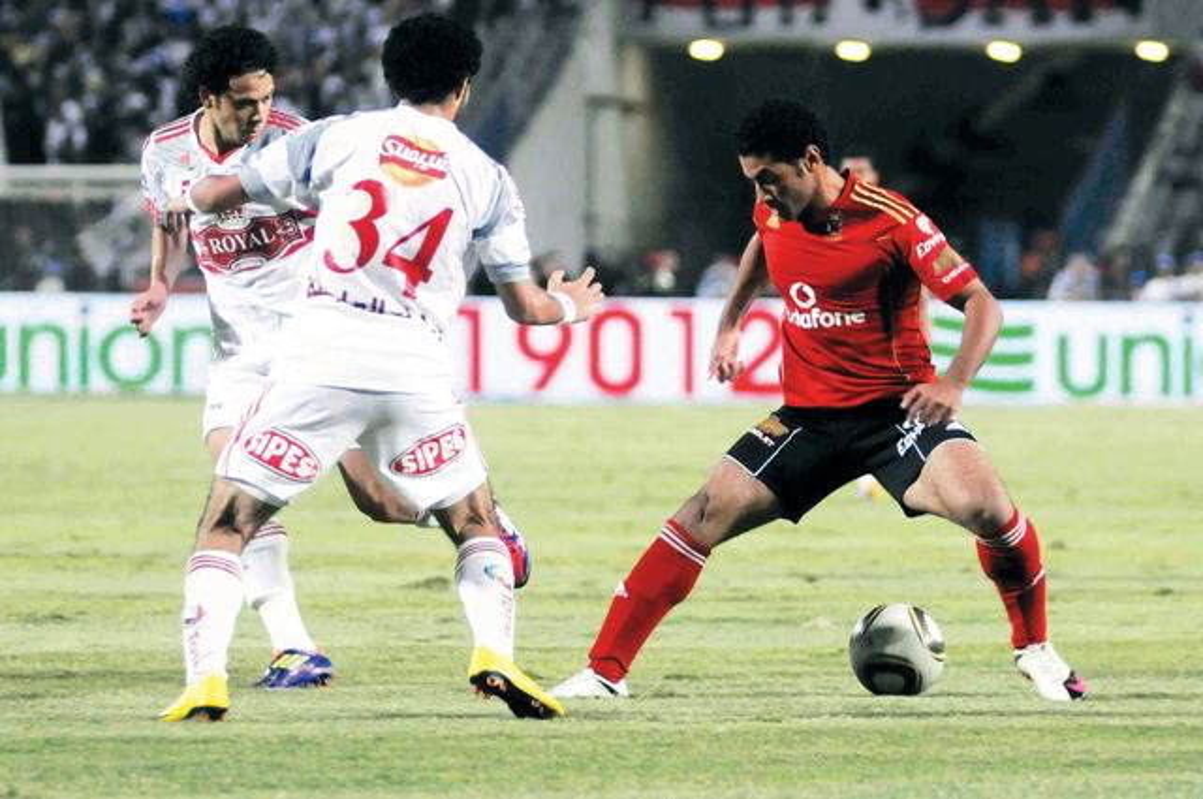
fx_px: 6258
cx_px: 602
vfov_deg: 7.3
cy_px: 400
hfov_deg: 11.0
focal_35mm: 188
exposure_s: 1/500
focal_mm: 125
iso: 1000
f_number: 2.8
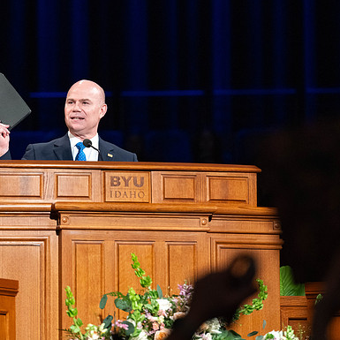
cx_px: 92
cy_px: 126
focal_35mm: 330
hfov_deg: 5.3
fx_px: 3667
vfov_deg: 5.3
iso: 2500
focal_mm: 200
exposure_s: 1/250
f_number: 3.5
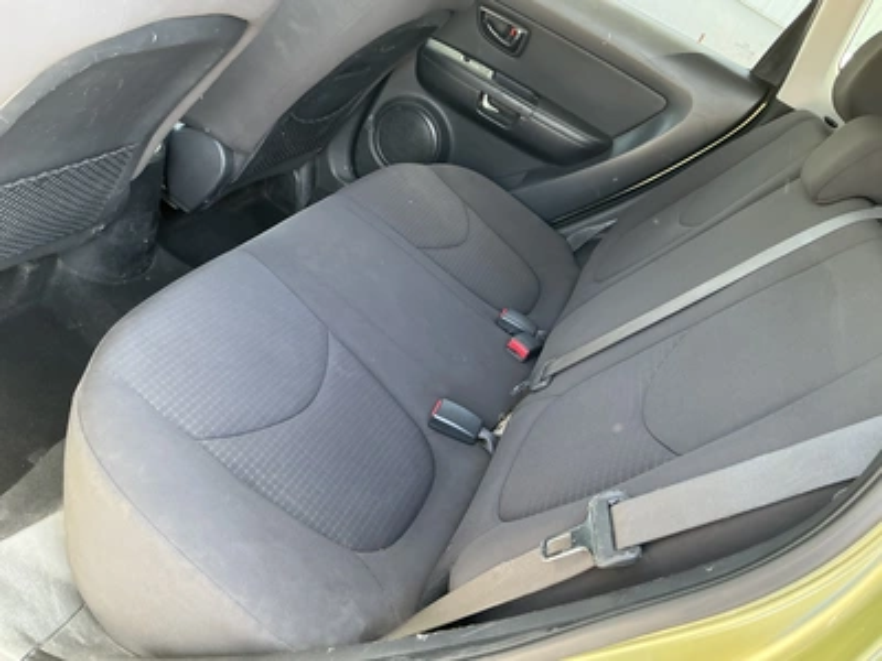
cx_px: 441
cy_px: 330
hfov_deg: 63.4
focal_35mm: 28
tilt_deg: -29.8
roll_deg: -32.2
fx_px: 713
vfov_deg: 49.7
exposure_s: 1/64
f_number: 1.8
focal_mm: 3
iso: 64
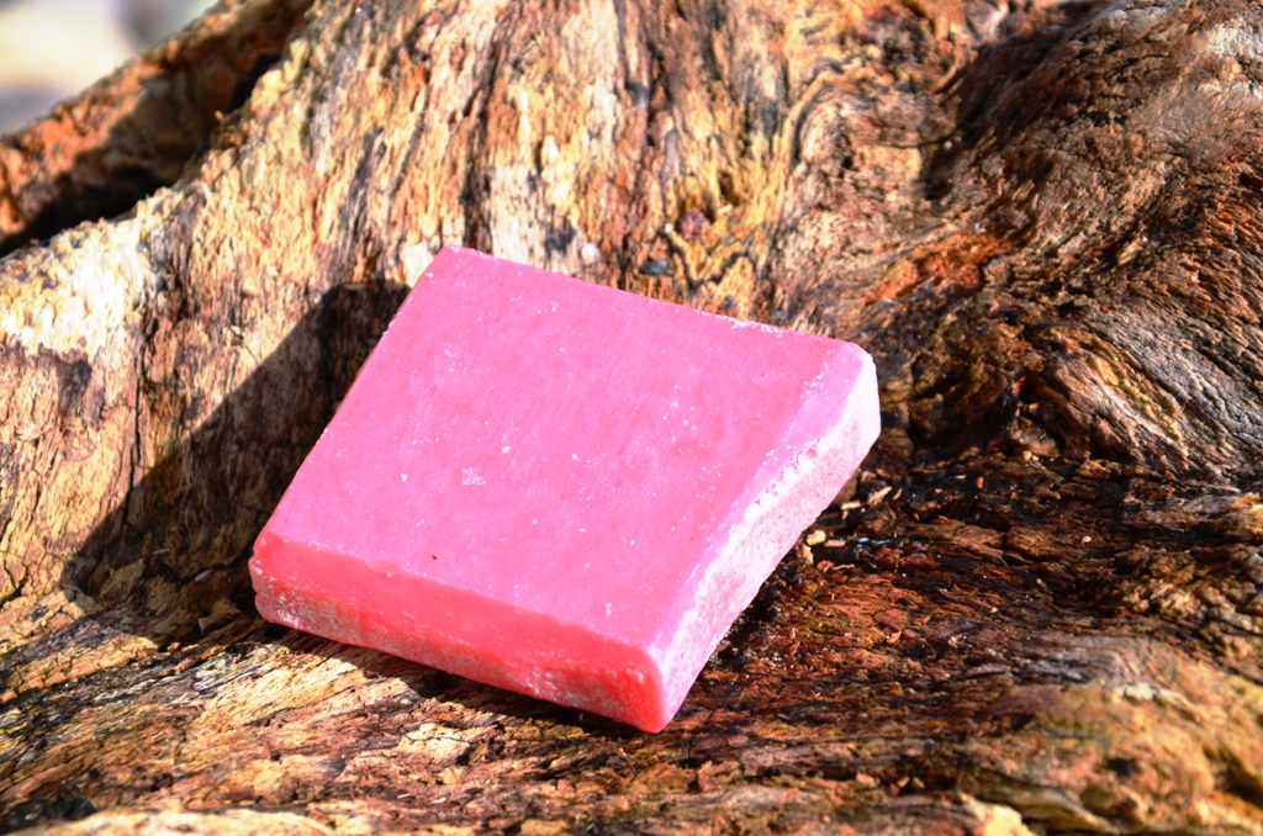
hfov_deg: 17.1
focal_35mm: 120
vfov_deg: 11.4
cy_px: 418
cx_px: 632
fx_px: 4201
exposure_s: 1/320
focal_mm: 80
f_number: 9
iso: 100
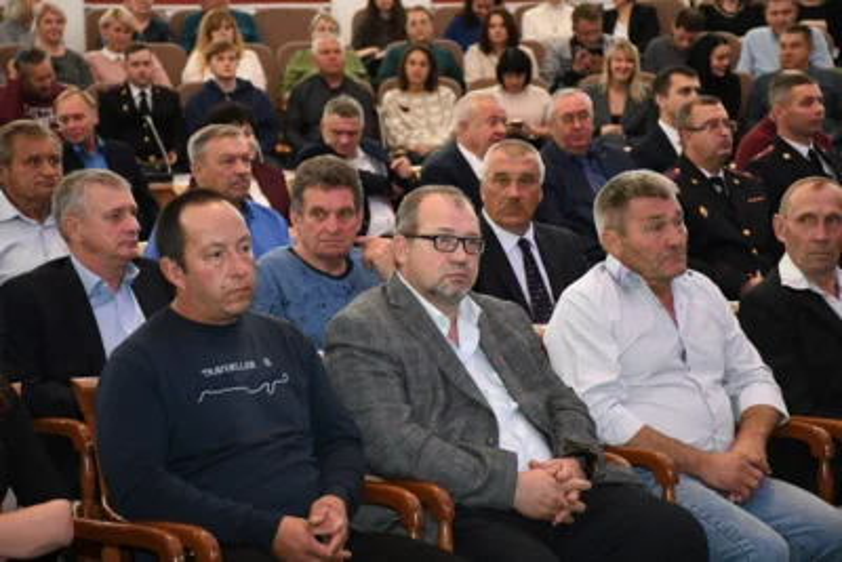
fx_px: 2457
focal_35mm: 105
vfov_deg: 13.1
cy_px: 281
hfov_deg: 19.4
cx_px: 421
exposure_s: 1/100
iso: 5000
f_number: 5
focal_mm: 70
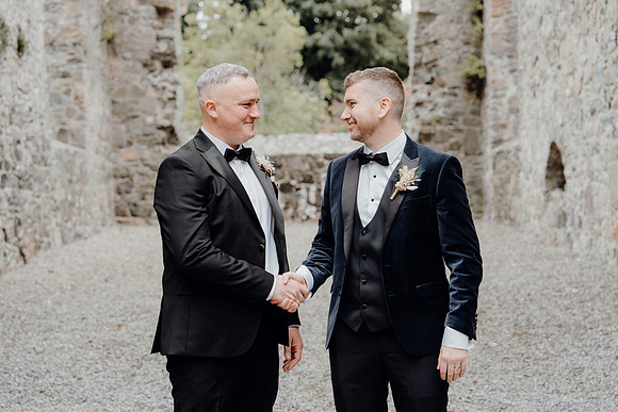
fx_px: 1133
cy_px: 206
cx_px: 309
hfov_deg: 30.5
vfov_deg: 20.6
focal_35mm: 66
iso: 160
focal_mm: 66
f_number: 3.5
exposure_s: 1/160
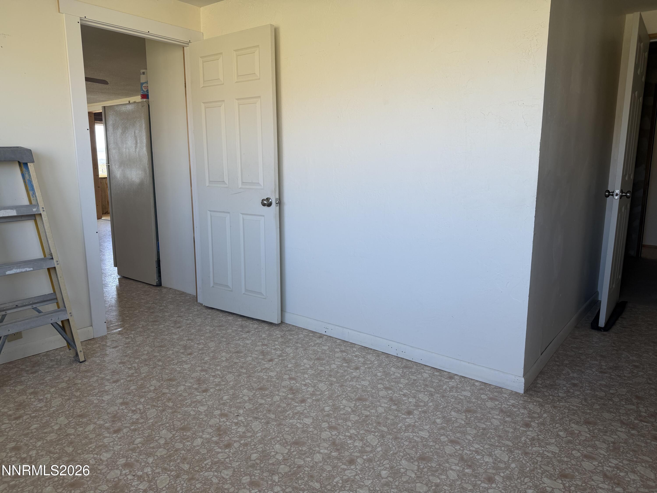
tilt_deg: -10.1
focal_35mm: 24
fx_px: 456
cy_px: 246
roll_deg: +0.1
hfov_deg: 71.6
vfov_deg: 56.8
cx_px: 328
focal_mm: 6.76
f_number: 1.78
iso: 64
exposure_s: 1/121
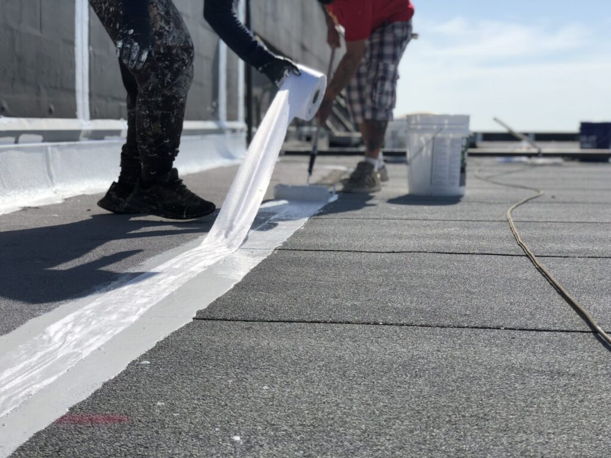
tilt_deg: -4.7
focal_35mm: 52
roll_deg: +0.2
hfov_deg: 36.8
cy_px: 229
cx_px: 306
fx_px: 918
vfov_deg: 28.0
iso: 16
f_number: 2.4
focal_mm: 6
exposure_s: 1/2000
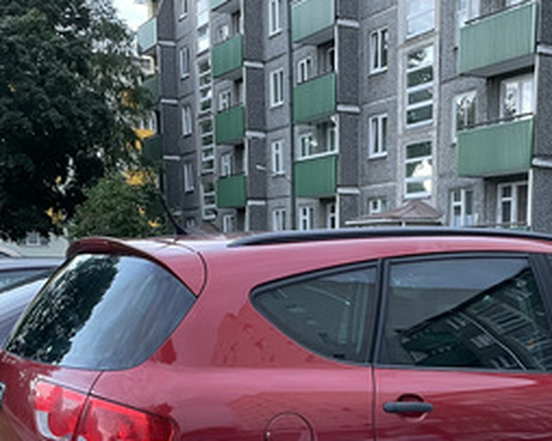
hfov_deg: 31.0
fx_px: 980
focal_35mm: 60
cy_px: 467
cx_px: 406
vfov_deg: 24.0
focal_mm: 4.2
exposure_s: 1/76
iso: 125
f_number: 1.6
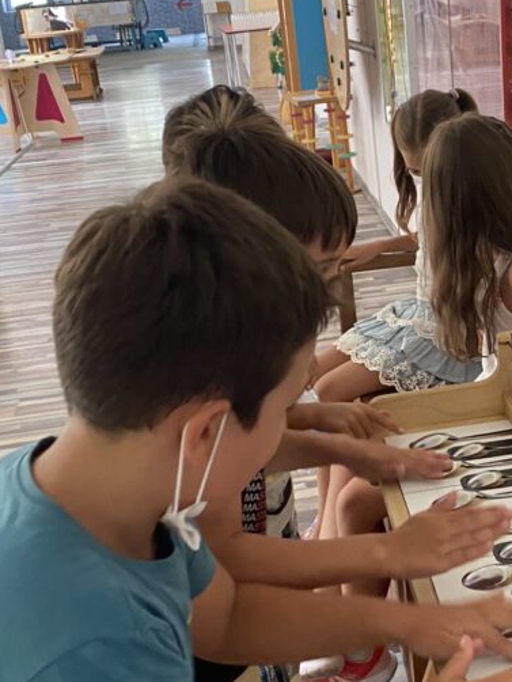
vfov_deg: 36.1
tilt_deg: -17.2
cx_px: 397
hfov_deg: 27.1
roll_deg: +4.7
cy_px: 307
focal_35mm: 53
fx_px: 1044
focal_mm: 4.25
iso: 250
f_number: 1.8
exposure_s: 1/57
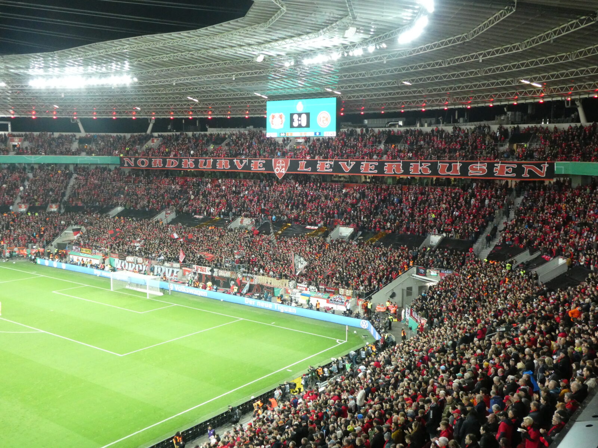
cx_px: 299
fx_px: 605
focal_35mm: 35
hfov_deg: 52.6
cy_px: 224
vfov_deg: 40.7
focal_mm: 6.3
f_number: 3.7
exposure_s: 1/80
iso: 800
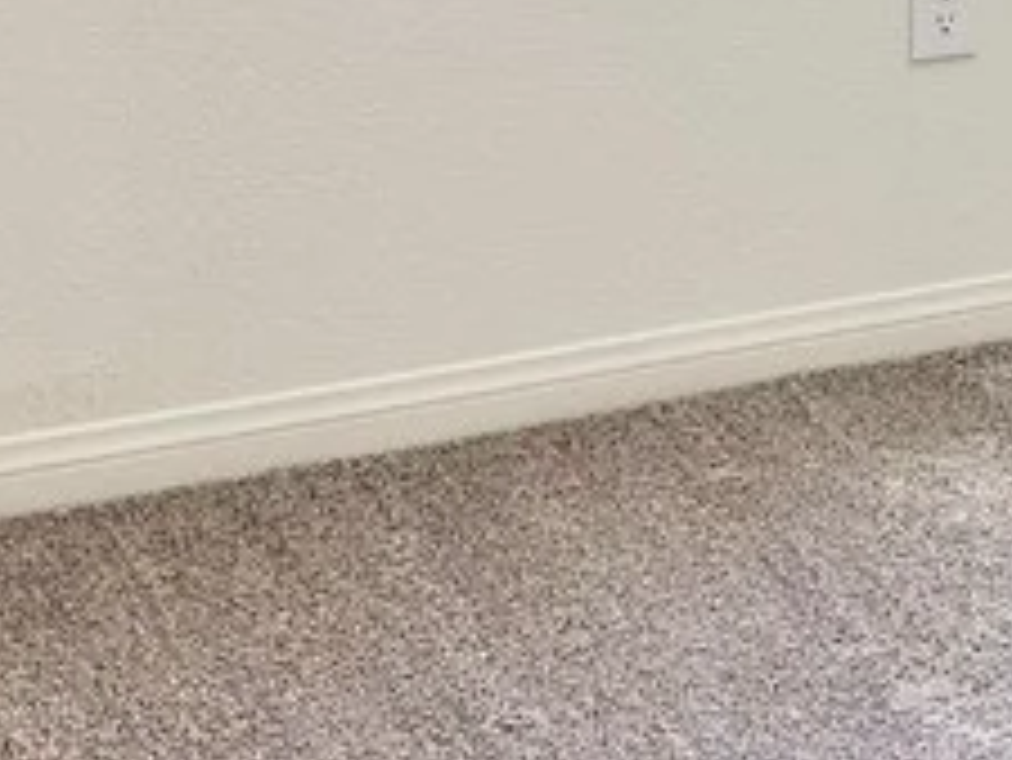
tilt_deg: -10.8
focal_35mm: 109
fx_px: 3188
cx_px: 1417
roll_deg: -2.6
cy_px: -193
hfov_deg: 16.7
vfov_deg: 13.2
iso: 250
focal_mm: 6.86
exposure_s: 1/107
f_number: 1.78
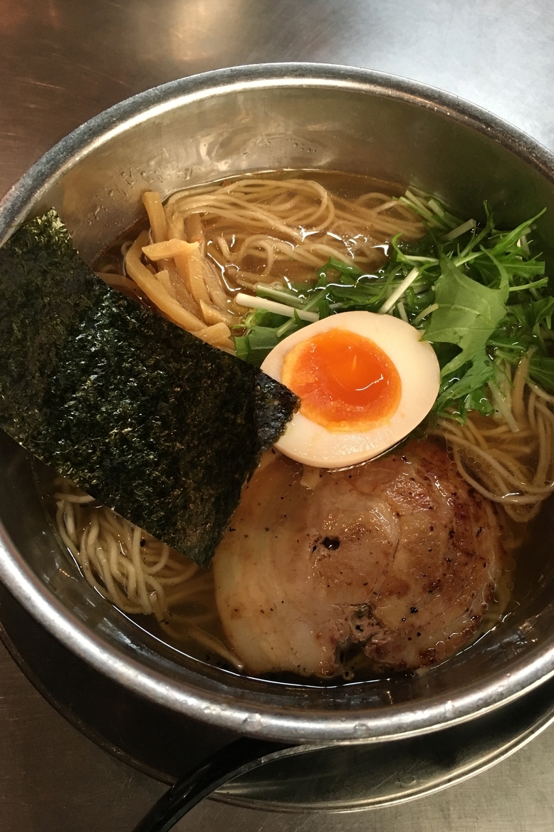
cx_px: 313
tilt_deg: -69.1
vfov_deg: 60.3
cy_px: 415
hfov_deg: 42.2
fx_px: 716
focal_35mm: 31
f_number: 2.2
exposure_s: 1/30
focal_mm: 4.15
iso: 200
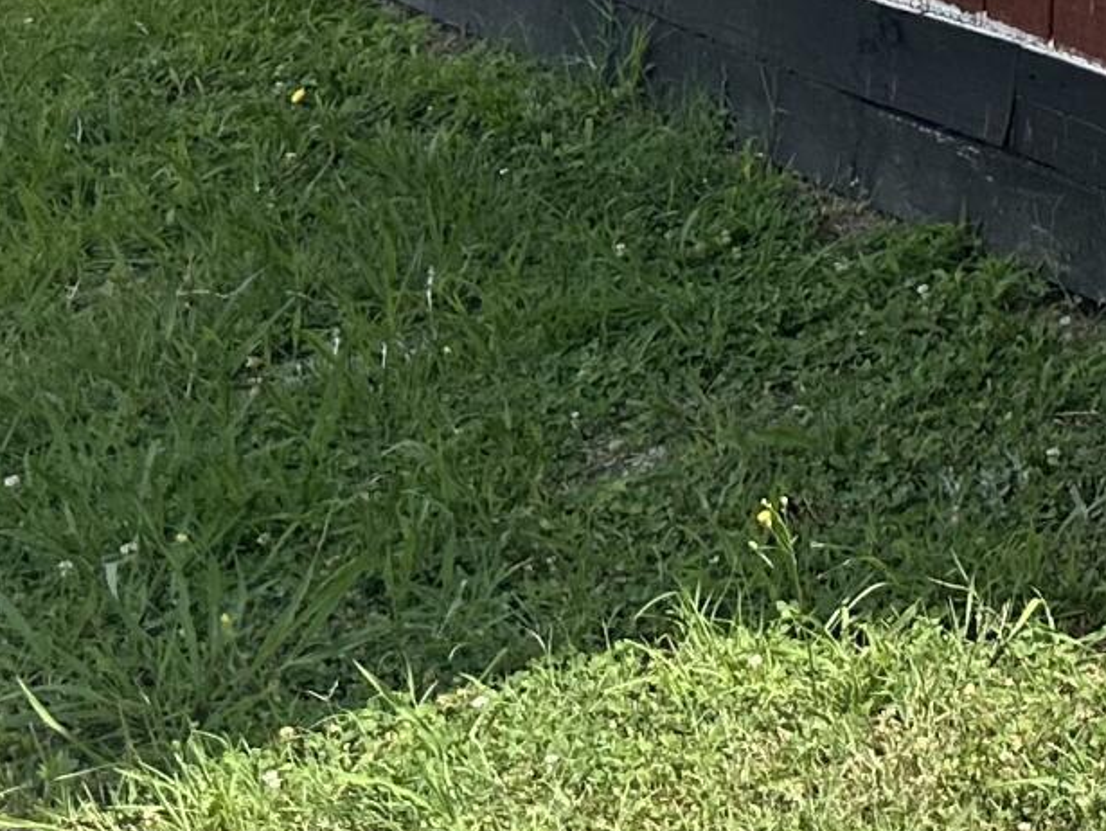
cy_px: -716
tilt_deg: -0.5
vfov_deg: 11.6
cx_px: 2403
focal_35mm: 117
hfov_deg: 13.6
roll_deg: +0.3
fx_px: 3740
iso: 80
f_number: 1.78
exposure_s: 1/4348
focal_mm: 6.86
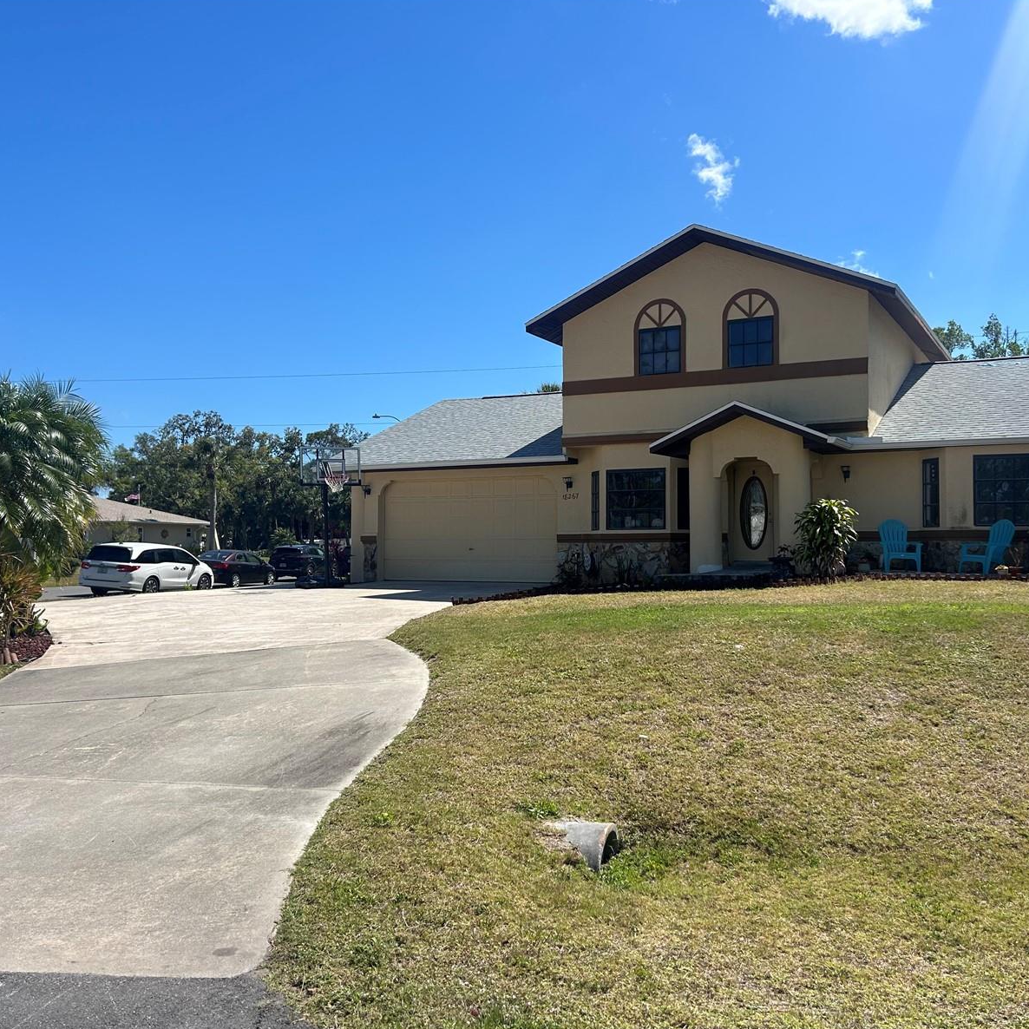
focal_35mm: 31
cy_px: 513
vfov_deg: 52.5
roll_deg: +0.6
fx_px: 1043
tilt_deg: +2.0
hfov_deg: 52.4
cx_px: 581
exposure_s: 1/4831
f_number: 1.5
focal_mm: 5.7
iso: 50
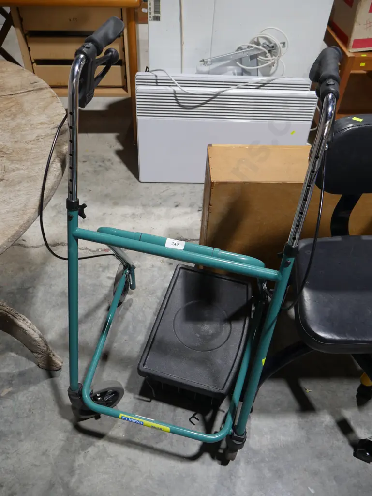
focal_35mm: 28
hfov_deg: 49.8
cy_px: 248
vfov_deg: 63.4
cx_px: 186
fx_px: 401
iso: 320
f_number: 4.5
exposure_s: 1/60
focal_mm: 14
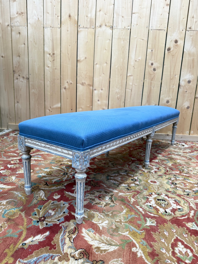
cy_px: 132
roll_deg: -2.6
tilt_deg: -12.4
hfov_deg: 56.8
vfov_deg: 71.6
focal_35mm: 24
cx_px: 99
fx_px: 183
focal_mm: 6.76
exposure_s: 1/100
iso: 160
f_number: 1.78
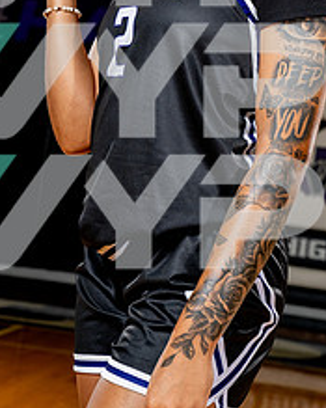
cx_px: 183
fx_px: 1352
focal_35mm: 112
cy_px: 82
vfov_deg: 17.0
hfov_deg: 13.7
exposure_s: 1/250
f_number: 5.6
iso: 320
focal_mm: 58
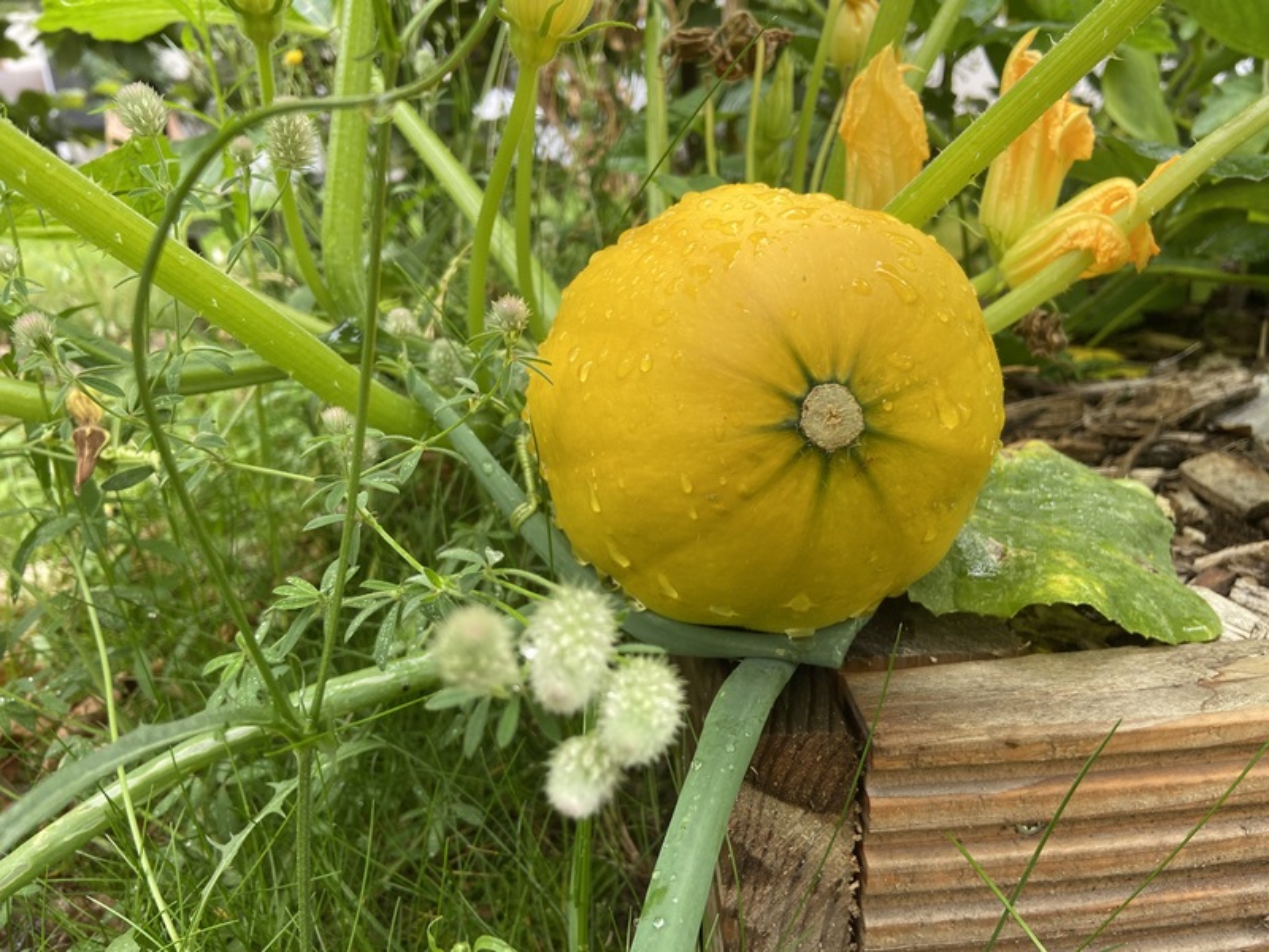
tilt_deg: -18.1
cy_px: 476
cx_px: 634
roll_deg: +2.7
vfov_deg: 53.1
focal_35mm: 26
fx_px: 953
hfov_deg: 67.3
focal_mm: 4.25
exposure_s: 1/122
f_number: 1.8
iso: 64
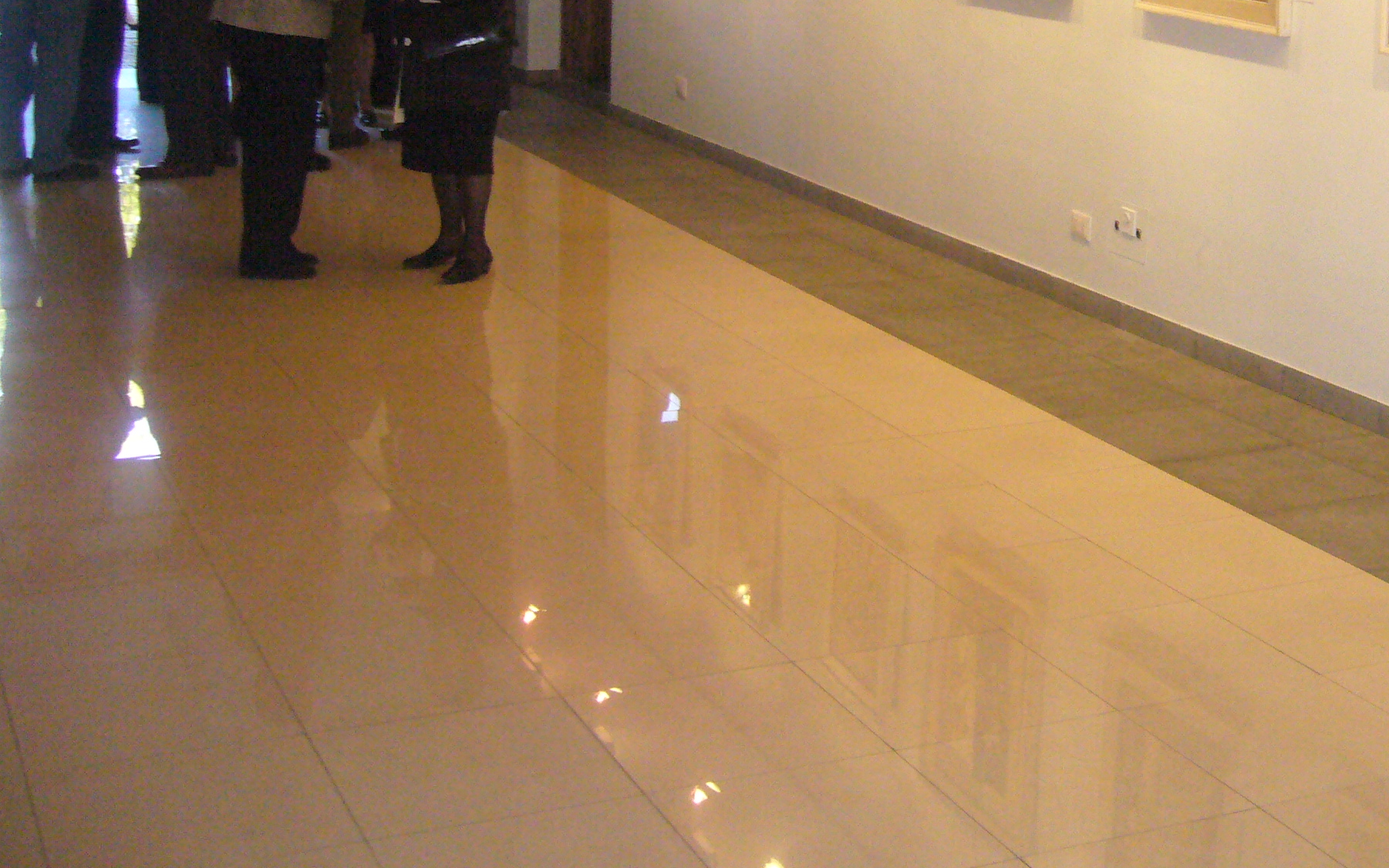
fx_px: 2196
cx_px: 1043
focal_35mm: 58
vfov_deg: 21.9
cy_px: 109
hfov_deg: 34.4
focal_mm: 5.8
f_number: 2.8
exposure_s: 1/60
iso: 400
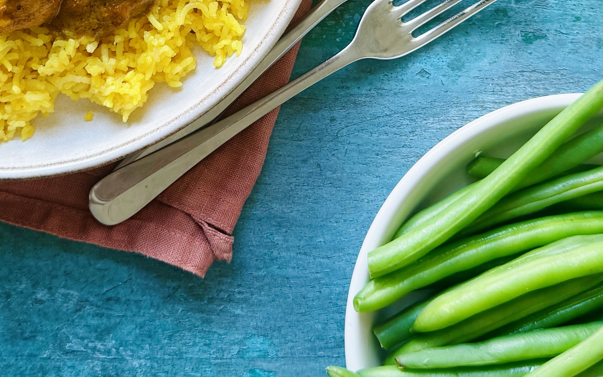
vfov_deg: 17.7
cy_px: -76
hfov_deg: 29.3
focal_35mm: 70
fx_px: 1150
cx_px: 245
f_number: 1.78
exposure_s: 1/100
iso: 64
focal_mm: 6.76
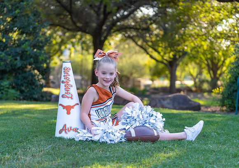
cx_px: 109
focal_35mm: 78
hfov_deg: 25.5
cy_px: 87
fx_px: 529
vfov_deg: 18.0
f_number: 2.8
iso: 200
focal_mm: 70
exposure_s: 1/320
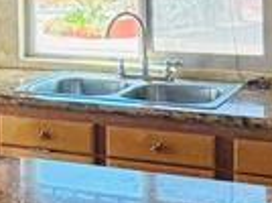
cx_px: -45
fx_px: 839
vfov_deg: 13.4
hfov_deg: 17.6
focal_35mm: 107
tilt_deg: -0.1
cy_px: -45
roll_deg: +0.8
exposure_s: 1/179
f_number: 2.2
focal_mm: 2.22
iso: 40
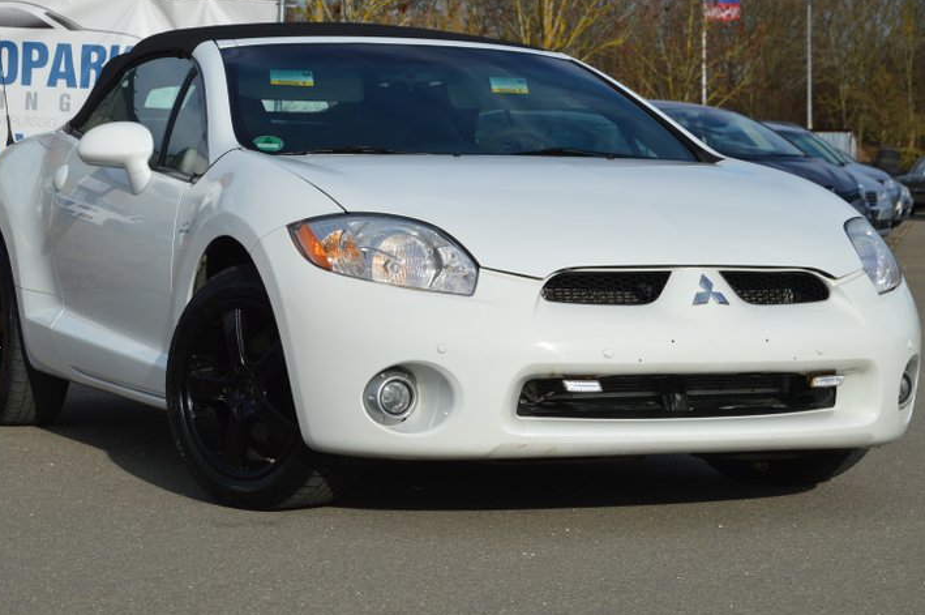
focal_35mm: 105
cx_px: 427
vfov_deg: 13.0
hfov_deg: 19.5
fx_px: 2695
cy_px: 321
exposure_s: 1/320
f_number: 9
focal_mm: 62
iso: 100
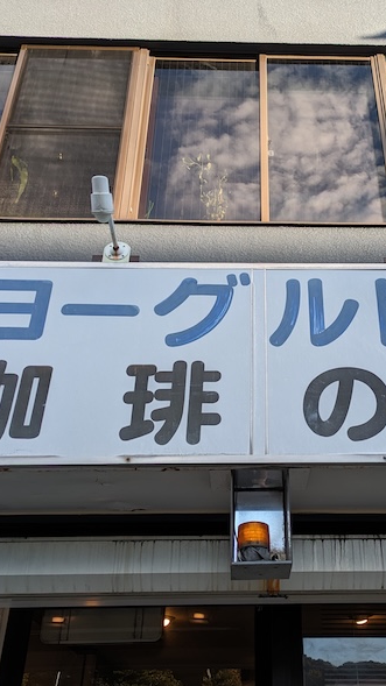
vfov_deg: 54.0
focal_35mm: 37
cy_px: 349
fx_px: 674
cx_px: 273
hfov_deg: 31.6
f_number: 1.89
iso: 43
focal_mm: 5.43
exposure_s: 1/704
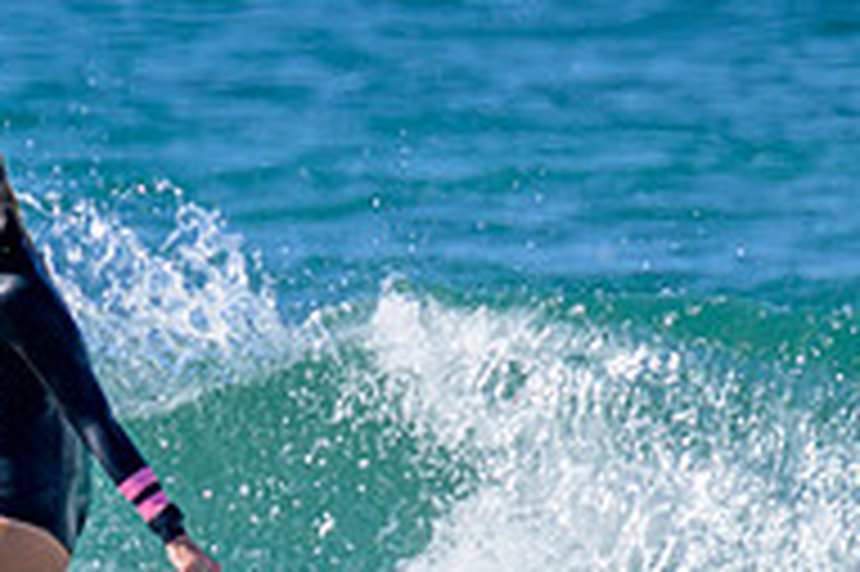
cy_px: 504
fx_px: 79074
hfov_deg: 0.6
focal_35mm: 3313
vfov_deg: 0.4
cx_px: 109
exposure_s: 1/800
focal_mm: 800
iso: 450
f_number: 11
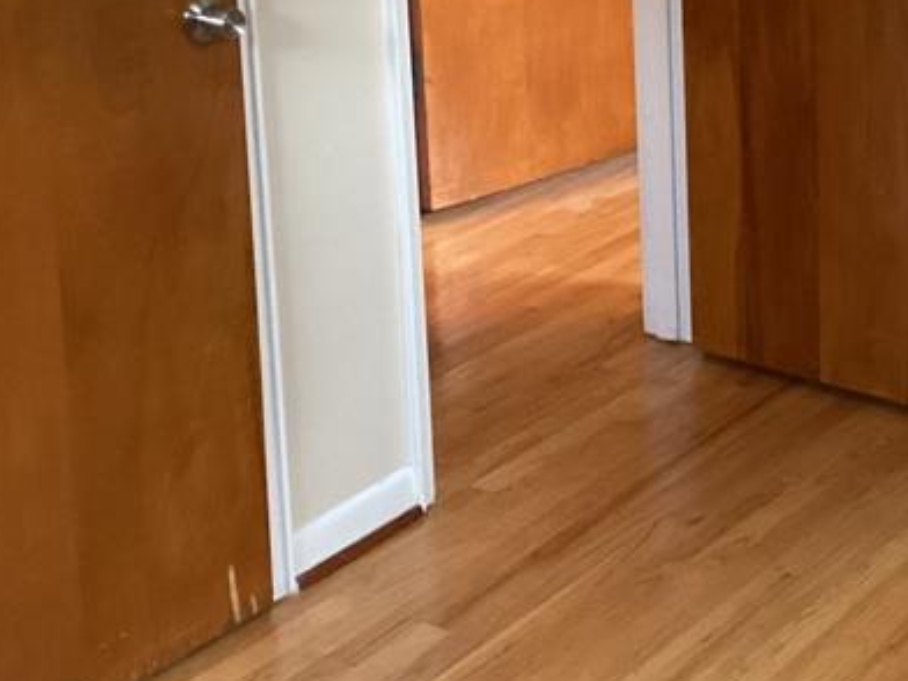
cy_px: 9
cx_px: 727
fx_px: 2125
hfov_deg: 23.8
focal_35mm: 81
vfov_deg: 17.8
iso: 400
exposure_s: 1/40
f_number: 2.4
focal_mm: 3.3
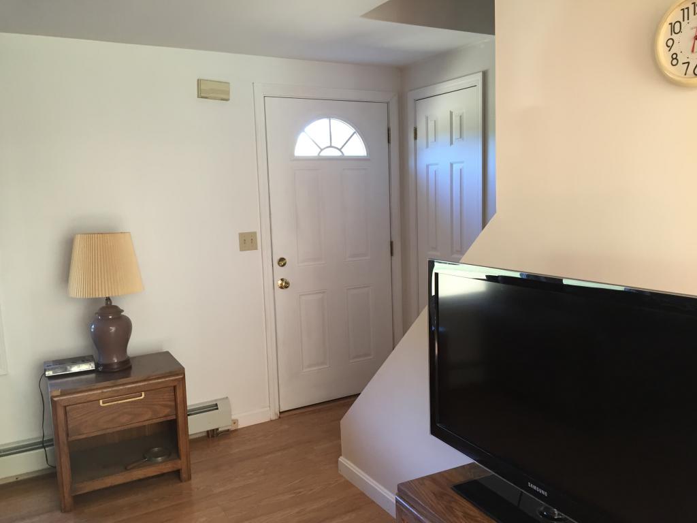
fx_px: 584
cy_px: 262
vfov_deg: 48.2
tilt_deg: -7.3
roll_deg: +1.1
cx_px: 348
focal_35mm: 29
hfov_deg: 61.7
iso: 100
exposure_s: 1/30
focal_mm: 4.15
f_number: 2.2
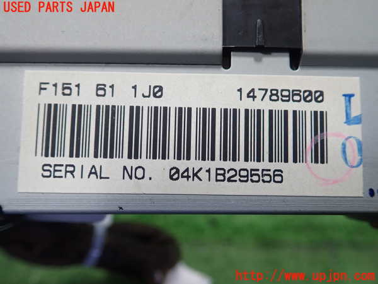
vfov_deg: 46.8
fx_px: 328
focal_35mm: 30
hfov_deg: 60.0
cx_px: 189
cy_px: 142
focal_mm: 5.5
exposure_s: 1/125
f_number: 2.3
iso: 250
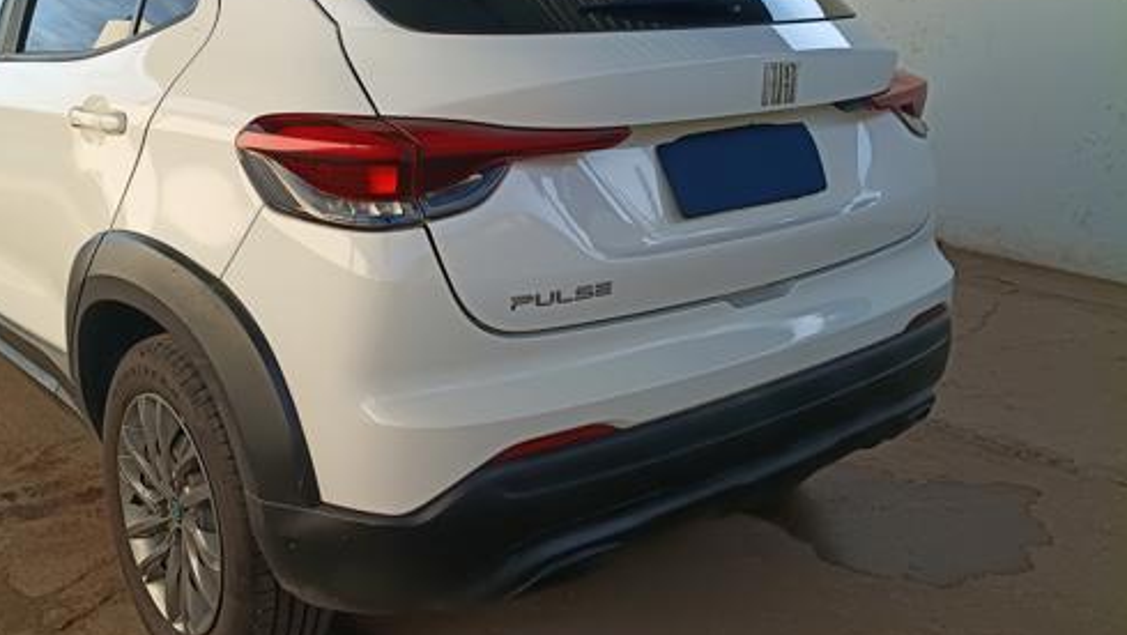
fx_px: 1106
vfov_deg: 31.8
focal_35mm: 37
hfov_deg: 53.1
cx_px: 393
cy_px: 223
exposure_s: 1/351
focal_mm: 4.81
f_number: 1.8
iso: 150
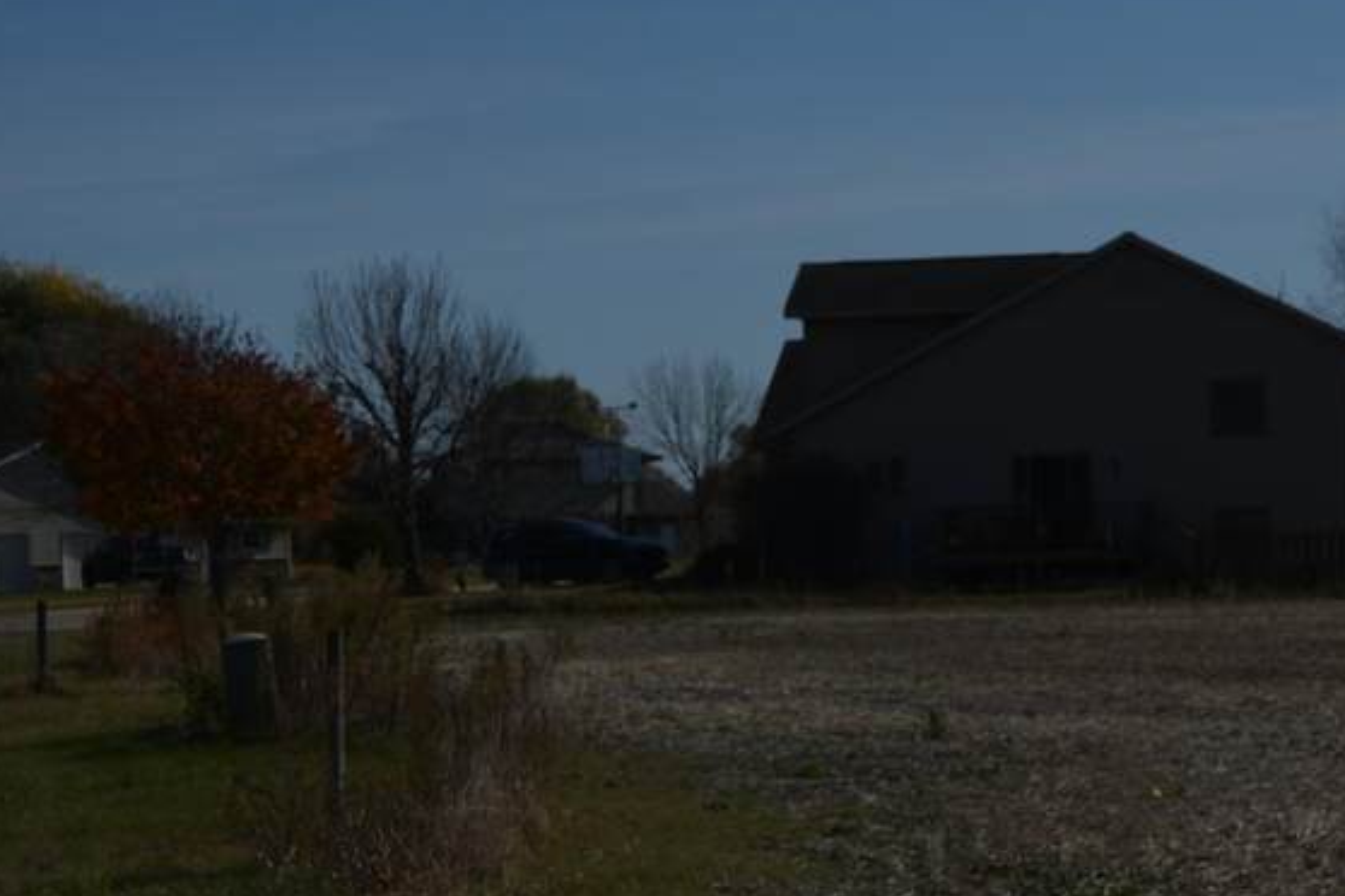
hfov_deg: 17.4
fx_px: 4371
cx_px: 911
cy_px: 701
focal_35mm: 117
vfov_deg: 11.7
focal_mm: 34
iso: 100
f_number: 4.5
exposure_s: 1/4000
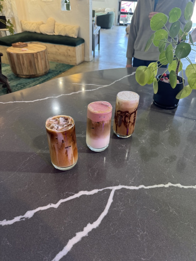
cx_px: 98
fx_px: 181
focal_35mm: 24
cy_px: 130
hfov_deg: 56.8
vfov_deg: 71.6
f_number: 1.78
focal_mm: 6.76
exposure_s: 1/60
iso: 200
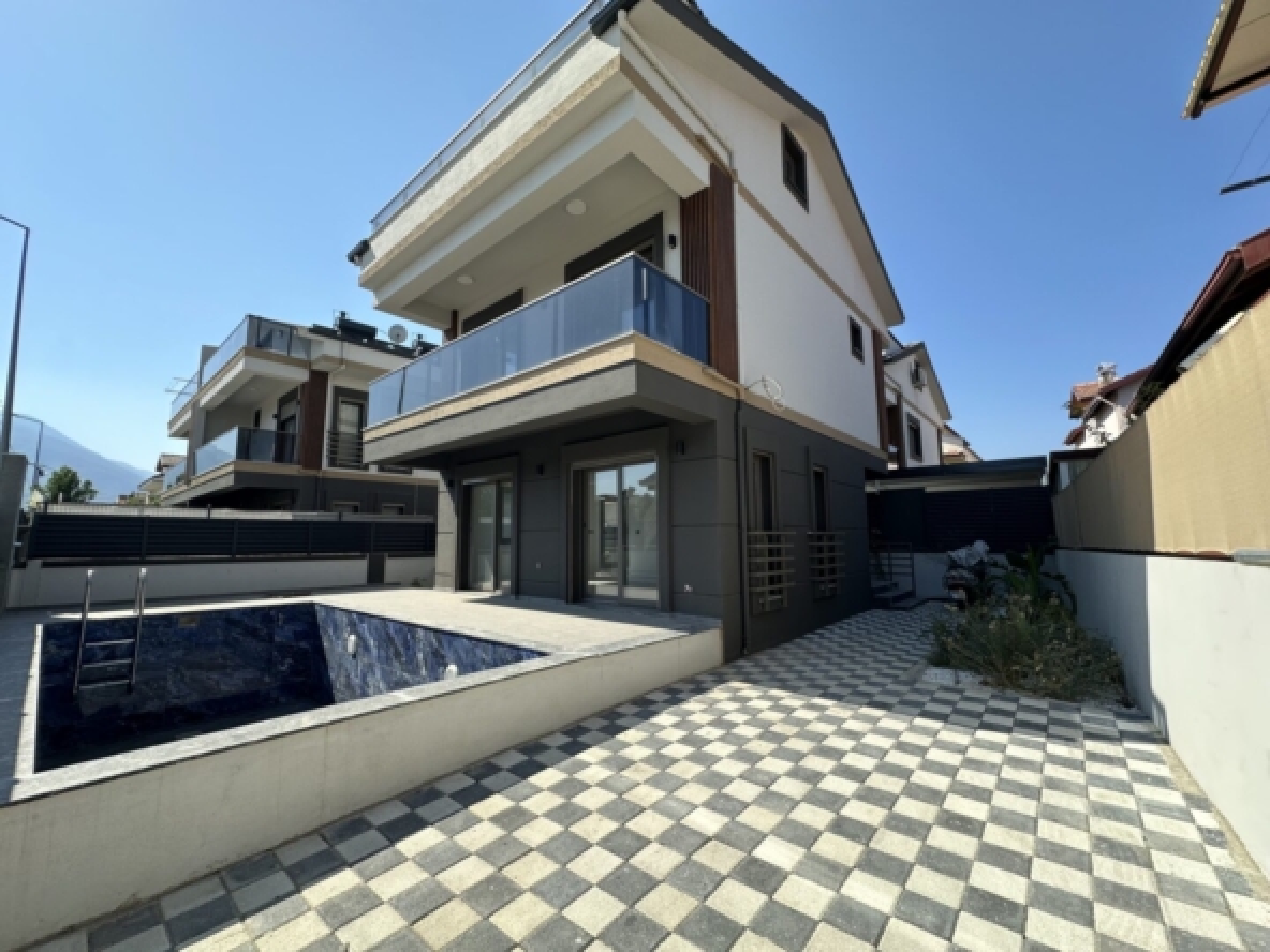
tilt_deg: +7.1
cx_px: 635
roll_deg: +0.6
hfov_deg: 102.1
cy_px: 476
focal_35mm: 14
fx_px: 514
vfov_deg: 85.7
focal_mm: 2.22
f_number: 2.2
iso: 50
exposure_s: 1/842
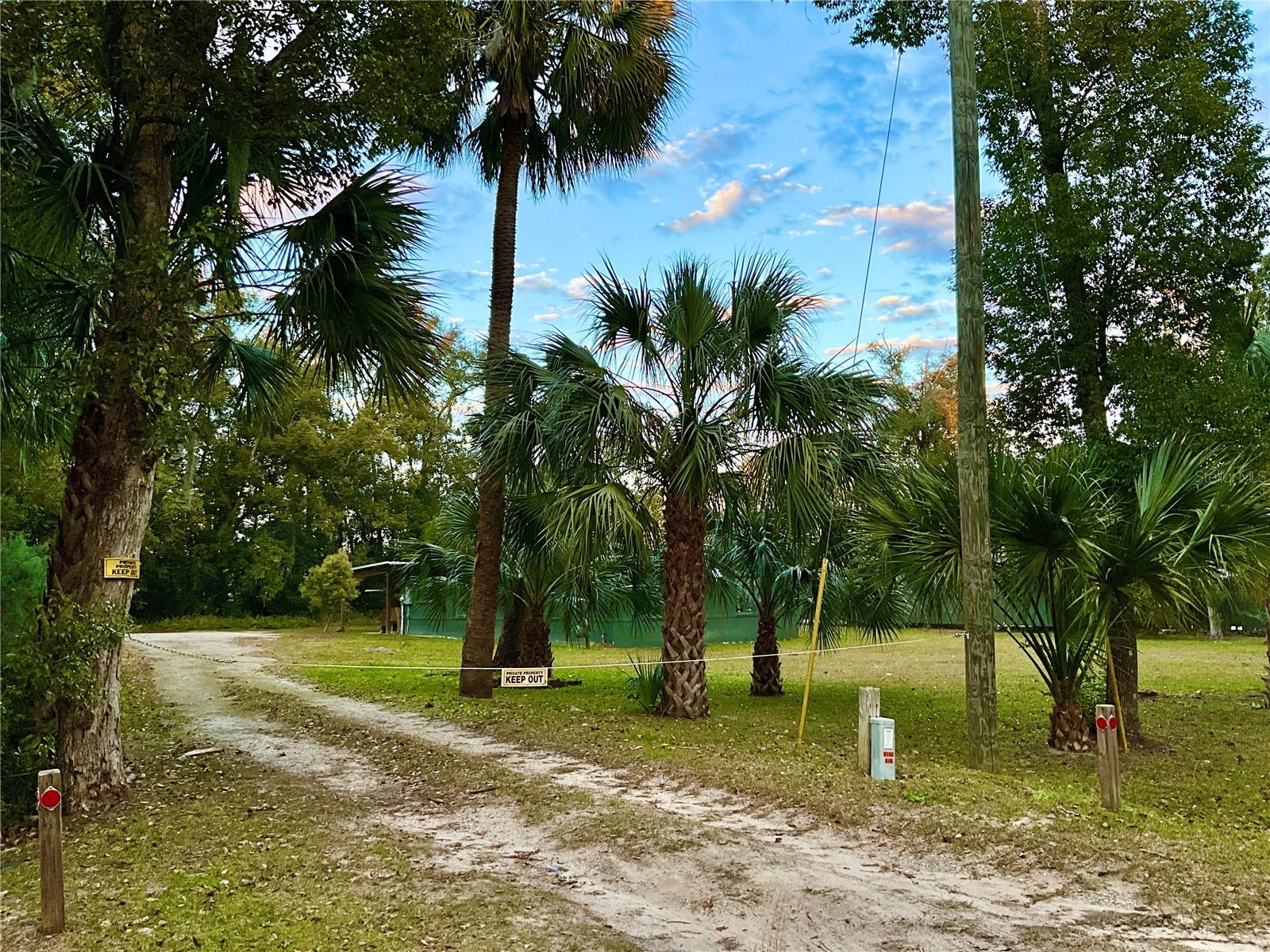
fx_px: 1064
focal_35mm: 29
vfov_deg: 48.2
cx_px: 635
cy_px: 476
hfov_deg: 61.7
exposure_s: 1/194
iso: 20
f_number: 1.8
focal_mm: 3
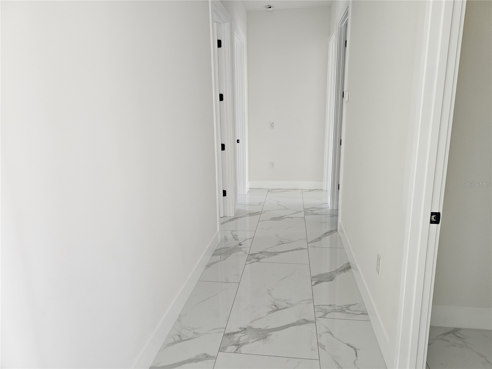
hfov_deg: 73.9
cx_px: 246
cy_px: 184
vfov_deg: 58.9
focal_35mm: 23
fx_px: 327
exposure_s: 1/180
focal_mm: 6.3
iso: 200
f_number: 1.7
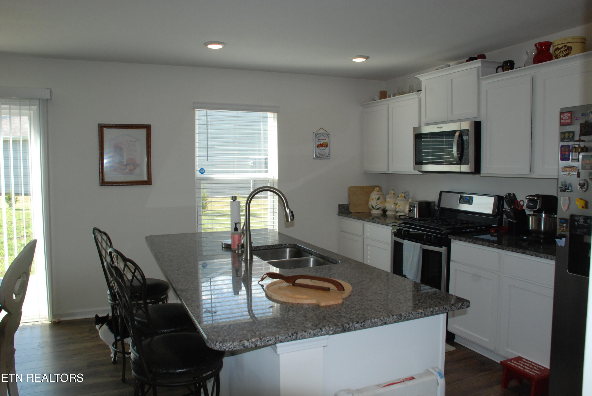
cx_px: 296
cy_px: 198
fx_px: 445
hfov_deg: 67.3
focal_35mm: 27
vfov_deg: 48.0
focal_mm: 18
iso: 640
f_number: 6.3
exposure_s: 1/200
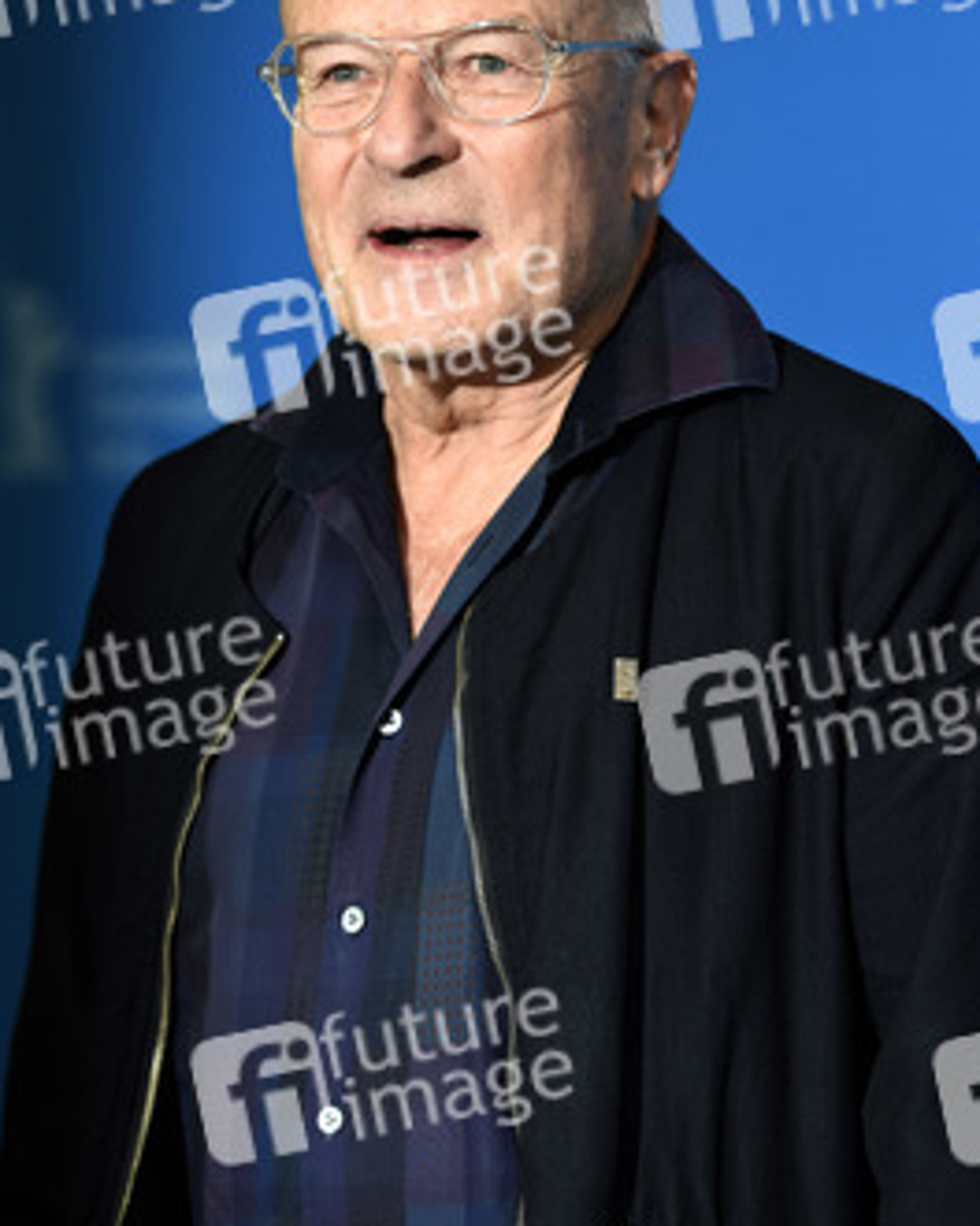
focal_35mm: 239
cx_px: 490
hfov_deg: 6.5
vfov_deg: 8.1
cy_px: 520
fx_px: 8665
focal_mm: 140
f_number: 3.5
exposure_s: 1/320
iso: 800
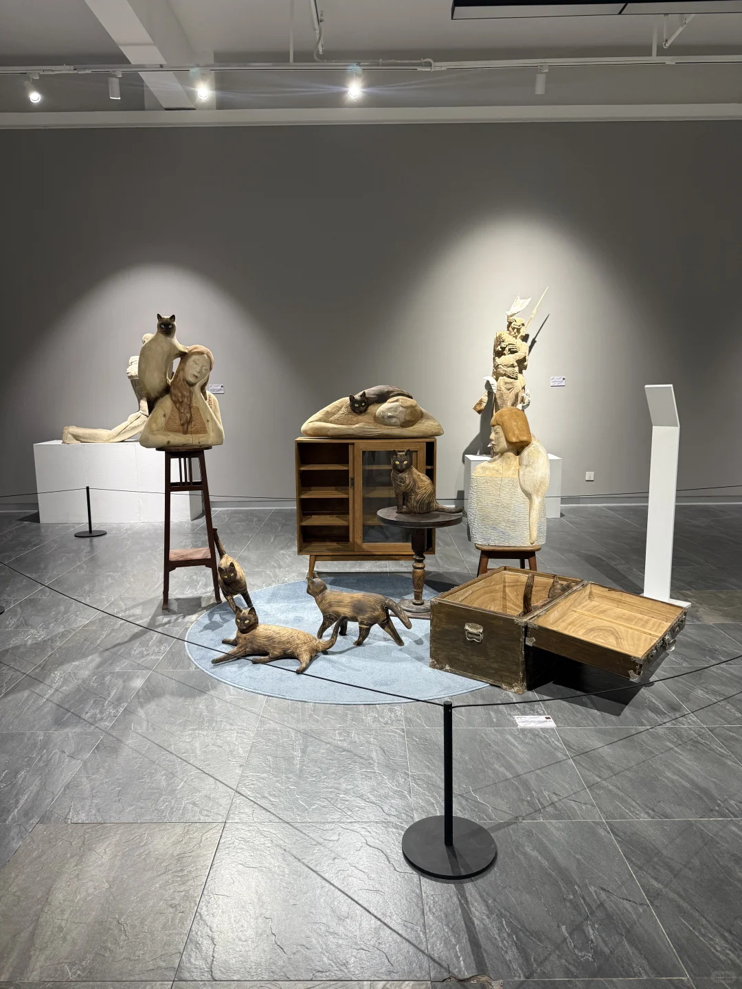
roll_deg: -0.2
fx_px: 686
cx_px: 371
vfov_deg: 71.6
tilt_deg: -8.0
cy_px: 494
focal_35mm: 24
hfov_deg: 56.8
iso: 125
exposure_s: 1/50
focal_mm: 6.76
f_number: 1.78
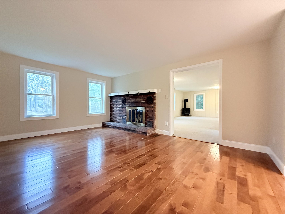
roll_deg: -0.6
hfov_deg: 102.1
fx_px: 115
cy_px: 107
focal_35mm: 14
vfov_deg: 85.7
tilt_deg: -0.3
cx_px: 142
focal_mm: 2.22
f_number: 2.2
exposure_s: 1/60
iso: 800
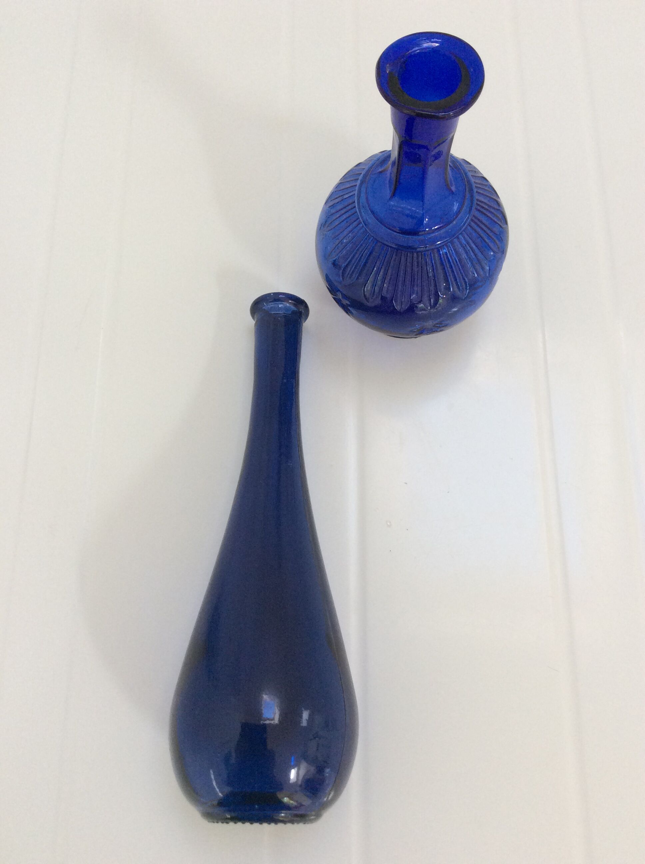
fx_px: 797
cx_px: 322
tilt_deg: -71.0
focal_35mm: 32
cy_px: 432
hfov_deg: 44.1
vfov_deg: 56.9
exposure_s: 1/100
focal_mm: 3.3
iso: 64
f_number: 2.4
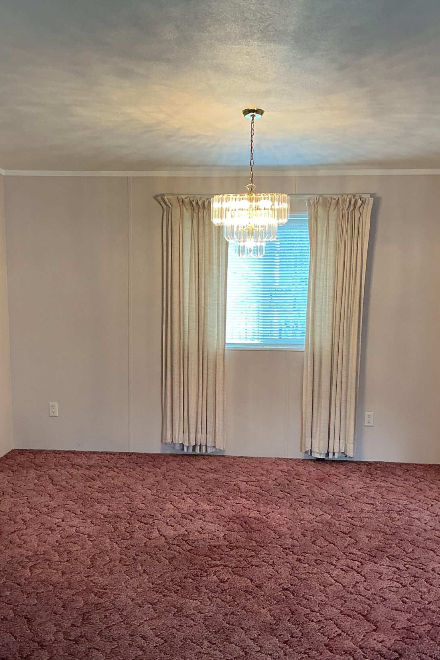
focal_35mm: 42
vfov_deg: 46.3
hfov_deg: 31.9
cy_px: 374
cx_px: 202
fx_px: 770
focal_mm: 3
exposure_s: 1/60
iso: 100
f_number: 1.8
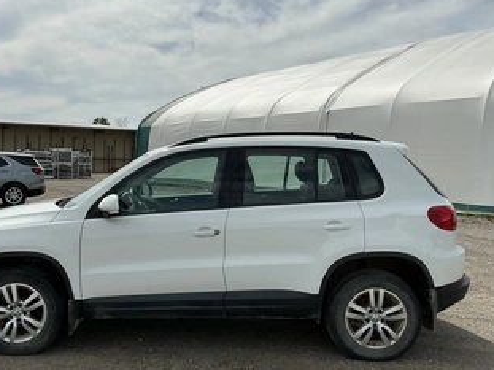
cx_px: 195
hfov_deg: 51.0
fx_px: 514
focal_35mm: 36
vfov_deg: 39.6
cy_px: 176
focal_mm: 3
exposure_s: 1/4065
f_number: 1.8
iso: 25
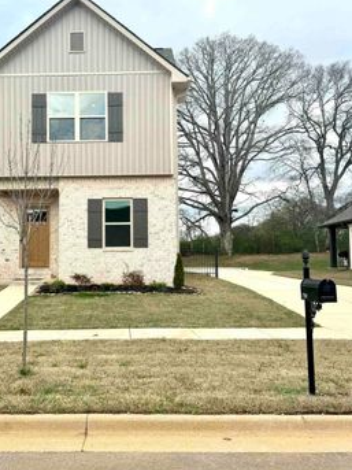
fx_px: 475
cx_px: 119
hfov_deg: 40.2
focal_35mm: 35
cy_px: 224
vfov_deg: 52.6
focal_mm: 6.76
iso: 80
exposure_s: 1/2041
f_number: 1.78
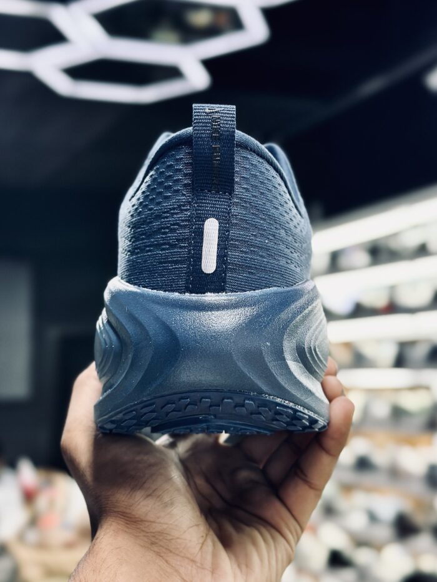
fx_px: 808
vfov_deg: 39.7
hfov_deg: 30.3
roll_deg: -0.3
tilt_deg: +6.9
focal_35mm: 48
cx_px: 218
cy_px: 291
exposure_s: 1/100
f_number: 1.78
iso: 160
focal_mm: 6.86
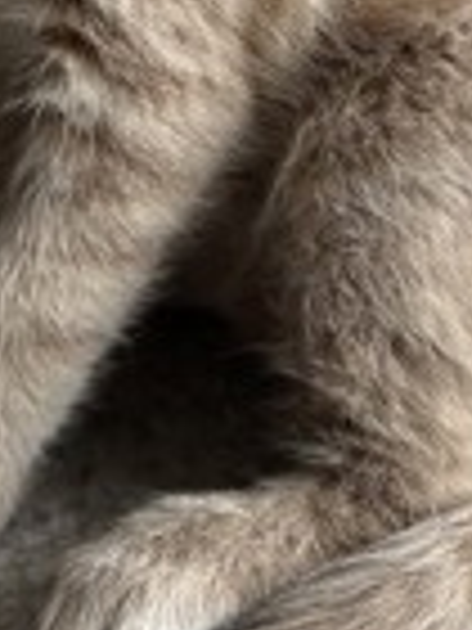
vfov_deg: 24.2
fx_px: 1309
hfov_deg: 20.4
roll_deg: +2.2
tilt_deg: -11.6
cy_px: -153
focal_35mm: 72
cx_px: 160
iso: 200
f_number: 1.78
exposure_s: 1/111
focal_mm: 6.76
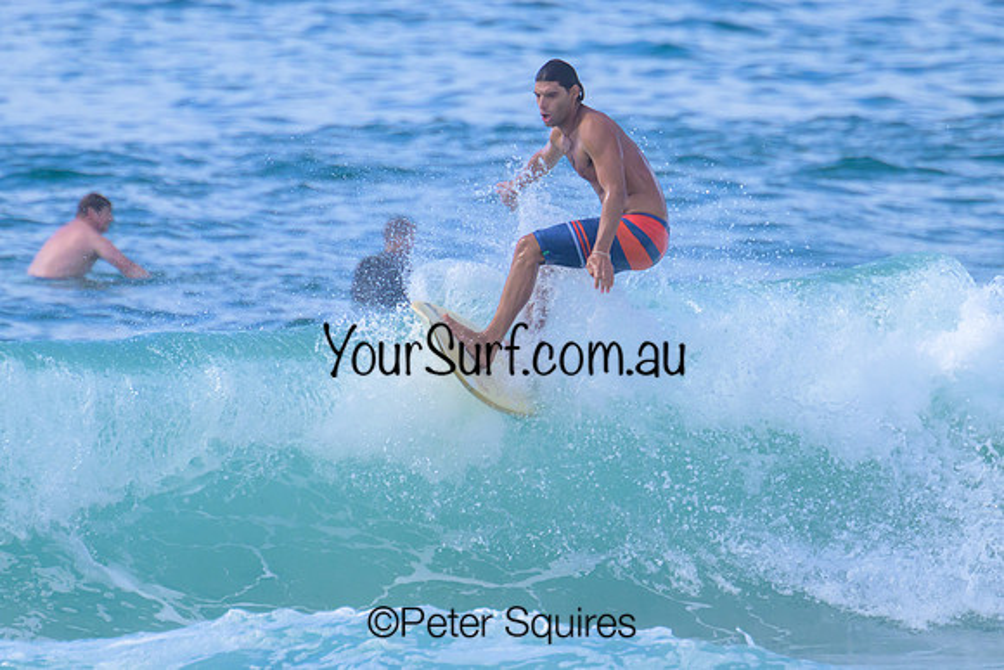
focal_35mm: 1094
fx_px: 30522
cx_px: 536
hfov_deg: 1.9
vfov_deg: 1.3
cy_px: 332
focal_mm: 800
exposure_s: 1/2000
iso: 1100
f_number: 11
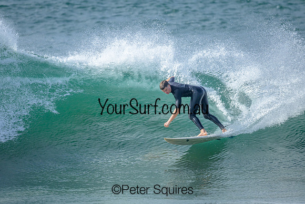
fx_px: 7453
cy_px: 92
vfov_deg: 1.6
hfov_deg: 2.3
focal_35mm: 880
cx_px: 149
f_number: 6.3
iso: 360
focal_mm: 800
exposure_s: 1/2000
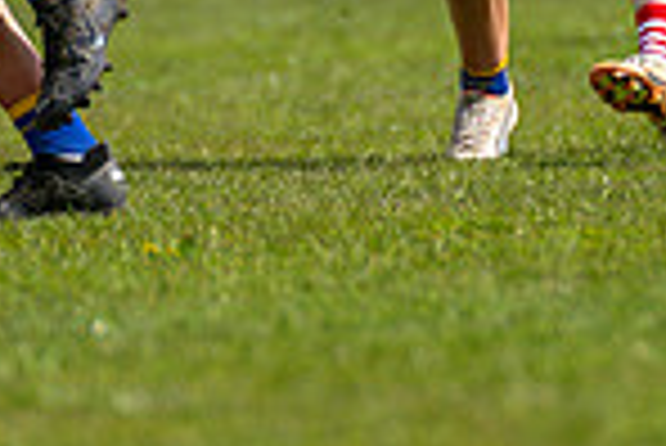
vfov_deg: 0.8
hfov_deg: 1.2
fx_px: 31128
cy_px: -256
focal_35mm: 1681
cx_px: 387
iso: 180
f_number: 2.8
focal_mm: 300
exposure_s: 1/6400
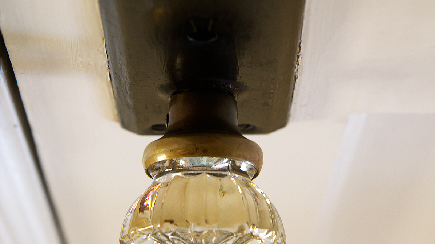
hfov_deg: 11.4
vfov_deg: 6.4
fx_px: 2180
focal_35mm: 189
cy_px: 143
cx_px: 218
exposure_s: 1/60
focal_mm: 120
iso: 3200
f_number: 9
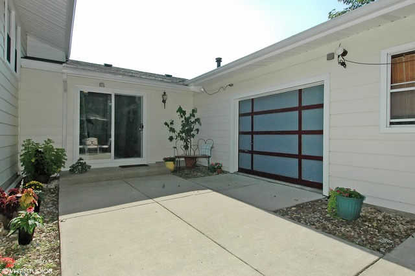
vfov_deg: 67.3
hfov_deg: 90.0
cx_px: 208
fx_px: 207
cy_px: 138
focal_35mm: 18
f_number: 16
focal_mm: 12
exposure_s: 1/500
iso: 800
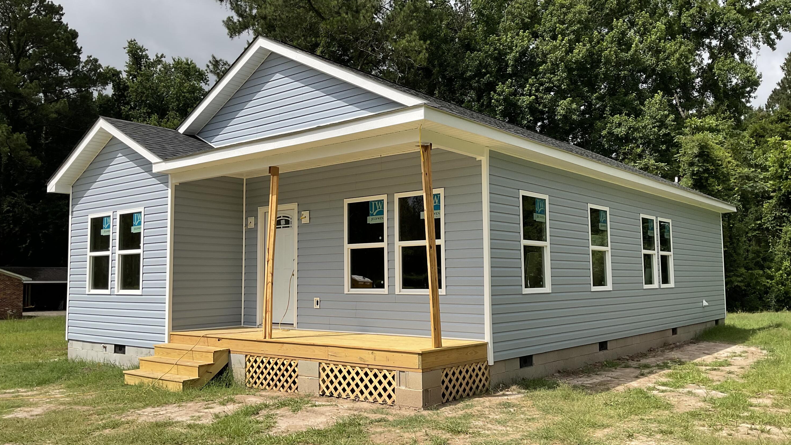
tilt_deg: +5.1
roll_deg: +0.2
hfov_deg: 61.0
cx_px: 398
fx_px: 671
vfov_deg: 36.7
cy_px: 225
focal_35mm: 32
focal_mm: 3
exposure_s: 1/2667
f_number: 1.8
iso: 16
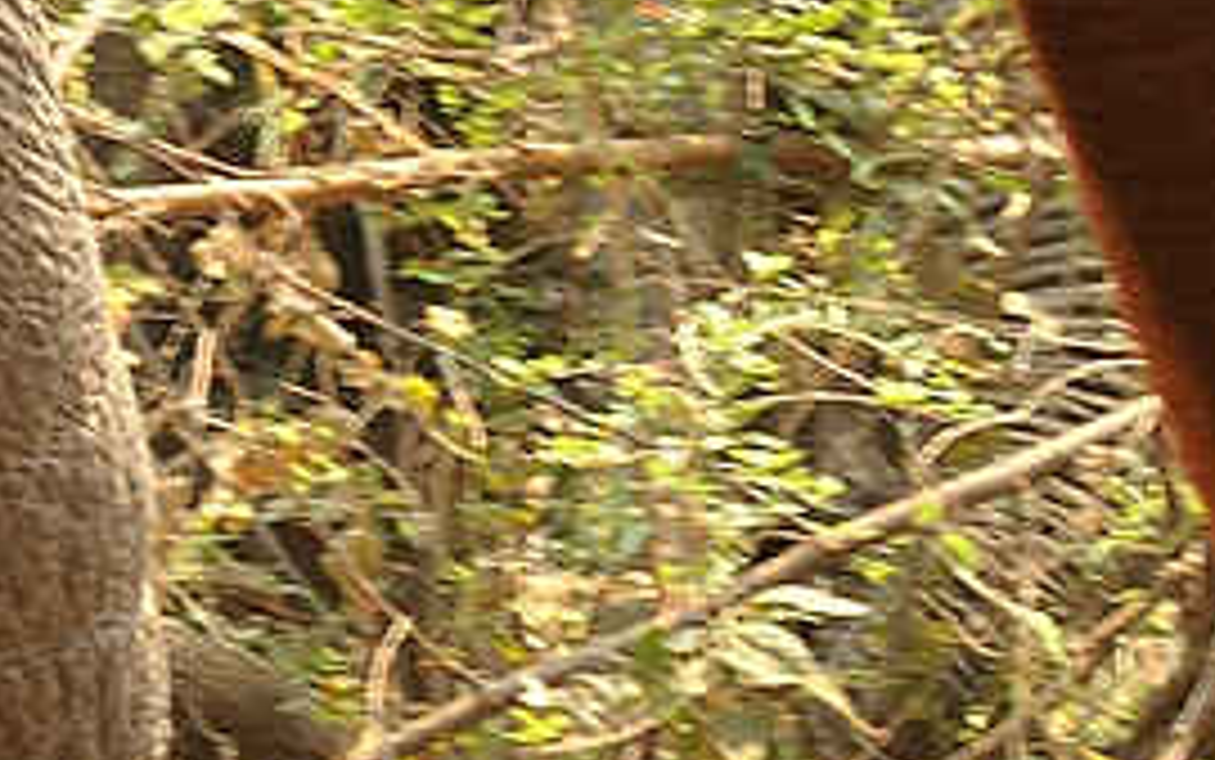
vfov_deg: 2.6
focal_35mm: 507
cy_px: 679
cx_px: -2354
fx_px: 16795
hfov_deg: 4.0
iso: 400
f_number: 9
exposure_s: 1/80
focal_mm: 70
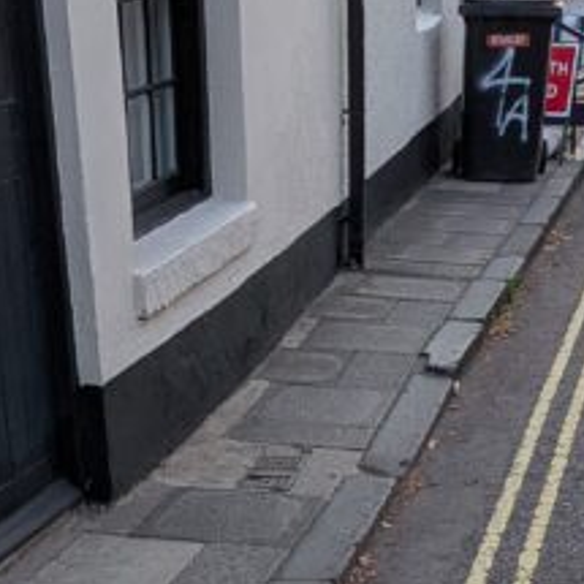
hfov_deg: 19.5
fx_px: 1699
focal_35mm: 89
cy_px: 646
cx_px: 255
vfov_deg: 18.7
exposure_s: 1/344
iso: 32
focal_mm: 4.53
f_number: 1.7
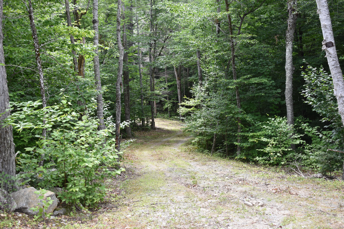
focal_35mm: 48
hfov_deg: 41.1
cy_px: 114
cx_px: 172
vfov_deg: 28.1
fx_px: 459
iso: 360
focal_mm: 32
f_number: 5.6
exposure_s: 1/250
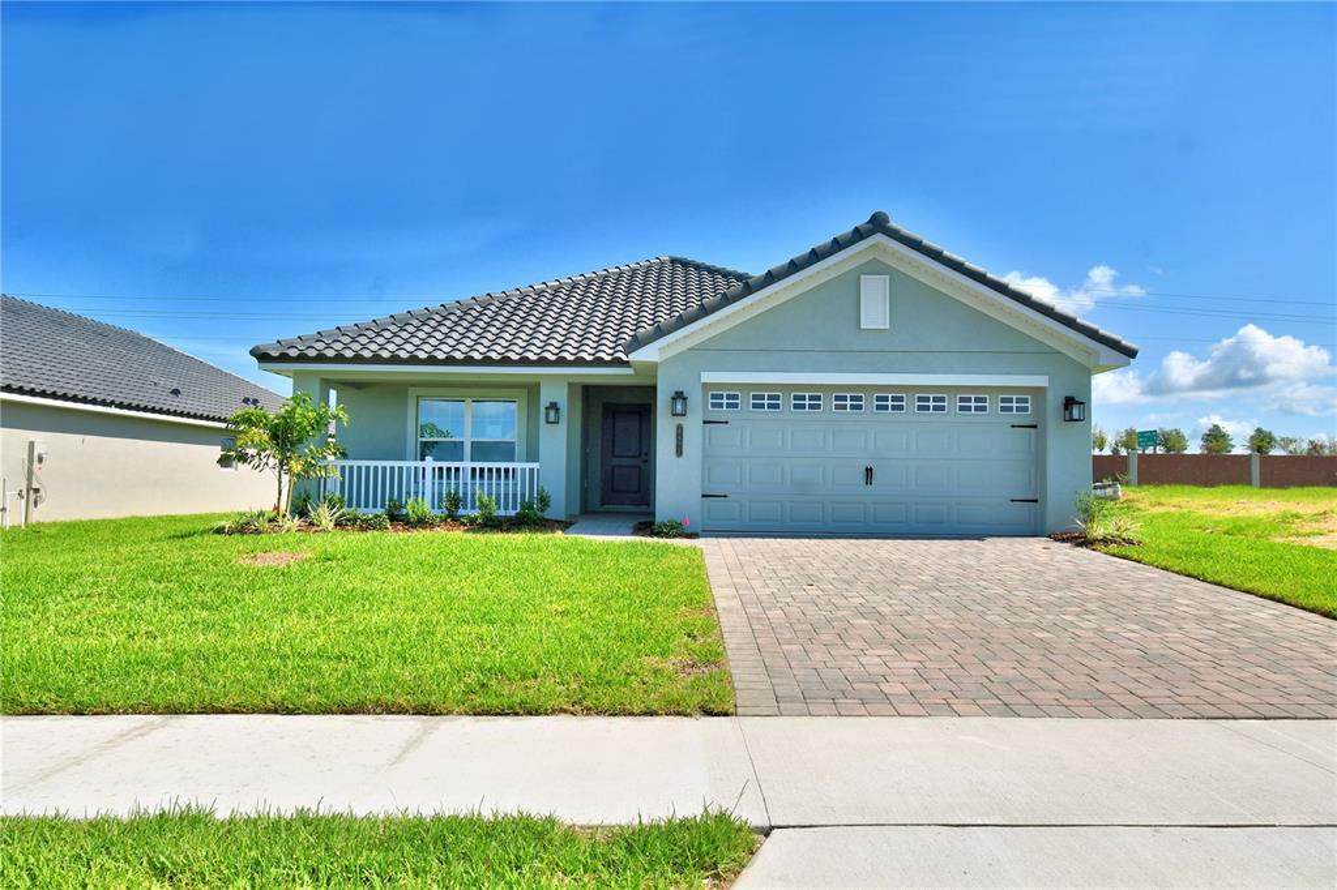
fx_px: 891
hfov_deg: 73.8
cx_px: 668
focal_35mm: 24
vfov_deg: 53.1
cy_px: 445
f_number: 10
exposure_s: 1/400
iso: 100
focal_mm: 16
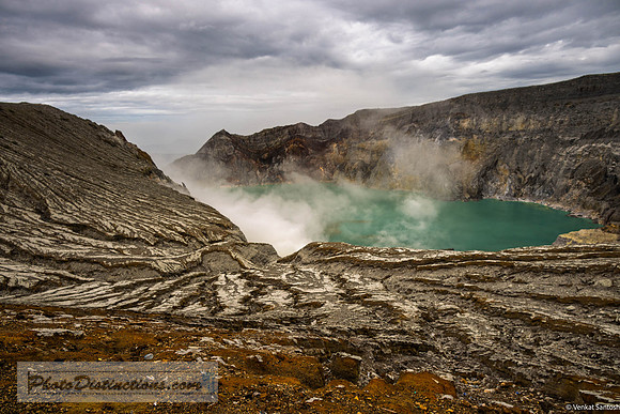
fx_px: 413
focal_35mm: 24
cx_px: 310
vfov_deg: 53.2
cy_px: 207
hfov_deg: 73.7
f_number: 6.3
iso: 220
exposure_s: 1/125
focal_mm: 24
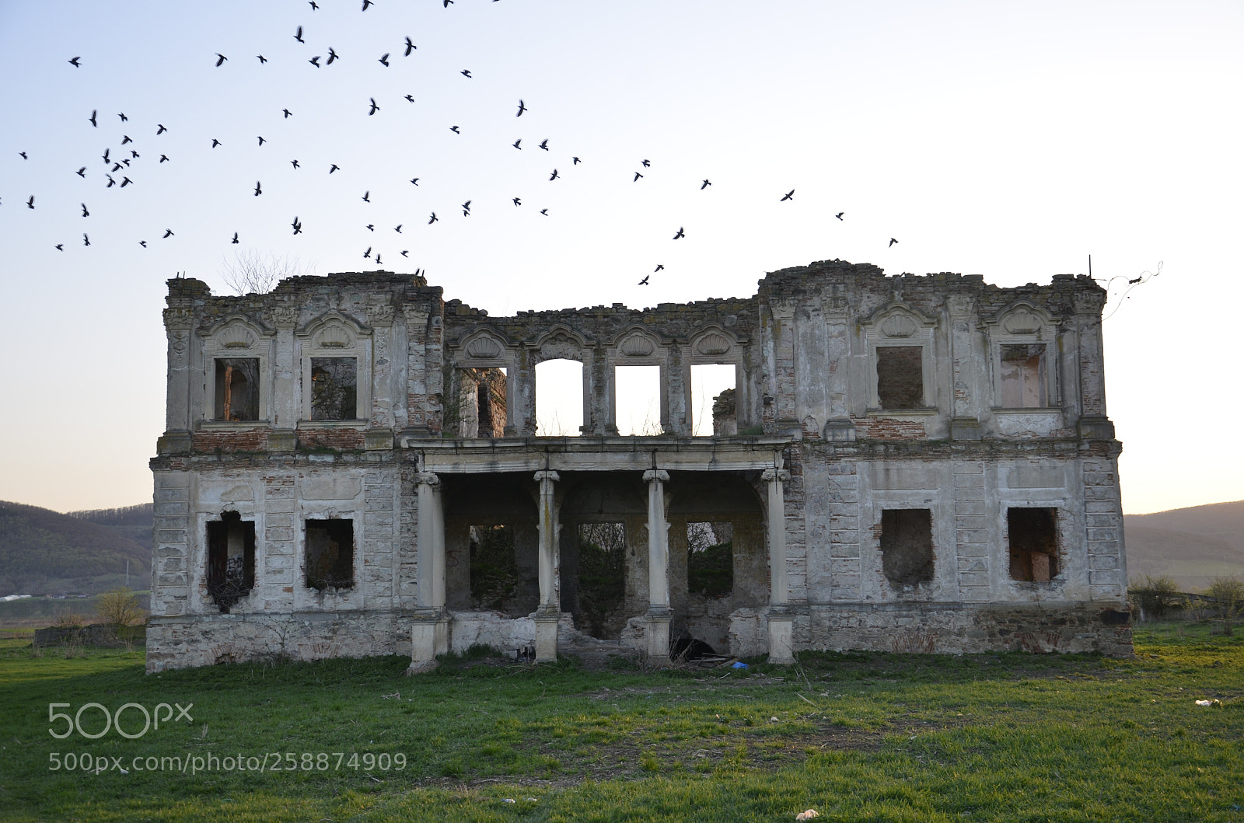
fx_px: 1448
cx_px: 622
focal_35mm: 42
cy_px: 412
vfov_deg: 31.7
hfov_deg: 46.5
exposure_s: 1/125
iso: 200
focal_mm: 28
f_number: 5.6
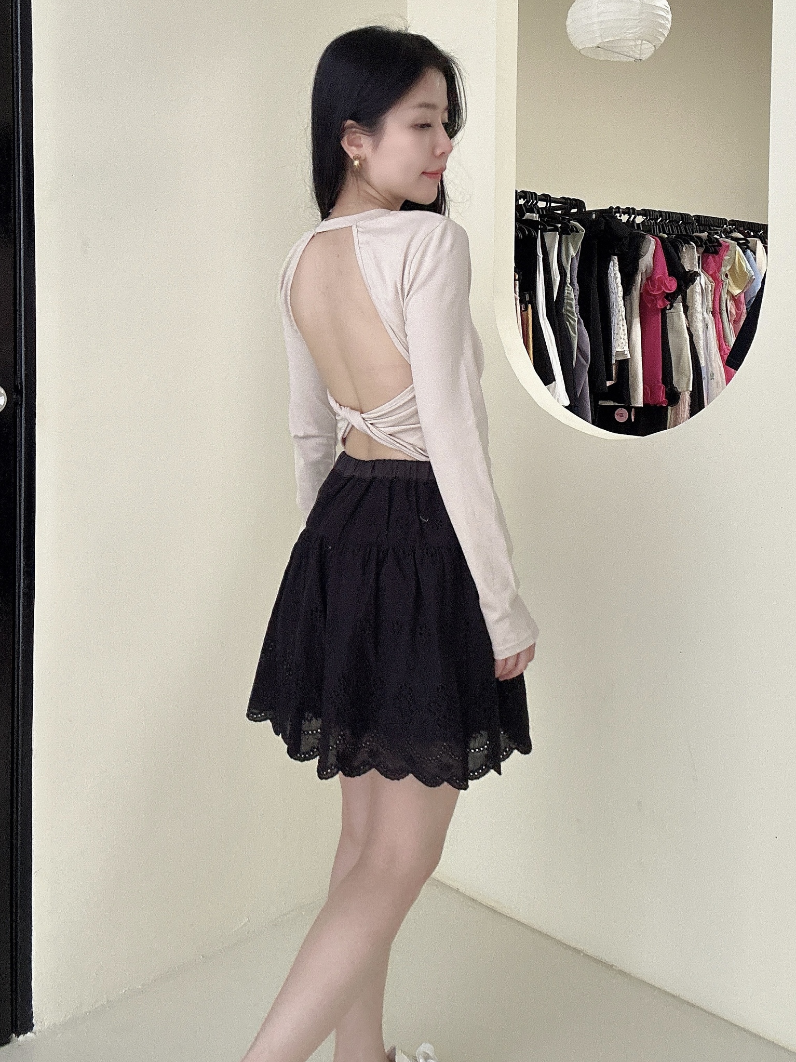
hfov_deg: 51.3
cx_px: 413
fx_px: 828
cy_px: 554
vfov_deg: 65.3
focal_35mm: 27
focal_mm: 2.69
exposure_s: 1/60
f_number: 1.9
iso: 160
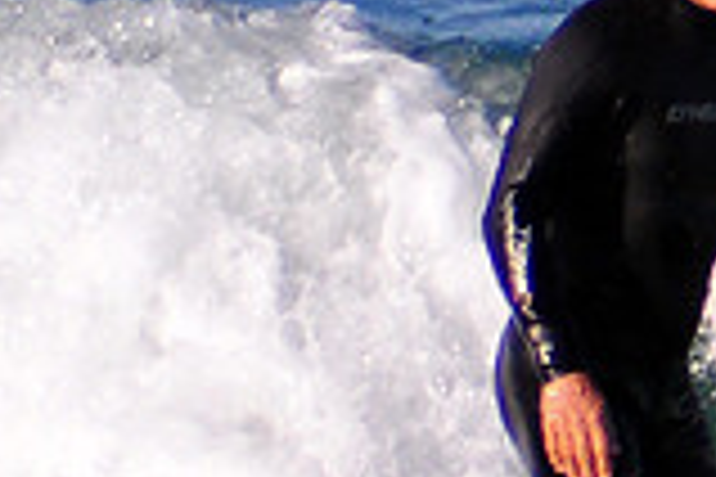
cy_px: 464
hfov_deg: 1.3
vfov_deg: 0.8
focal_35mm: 1641
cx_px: 1193
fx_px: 32635
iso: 720
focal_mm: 300
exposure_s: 1/4000
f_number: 5.6
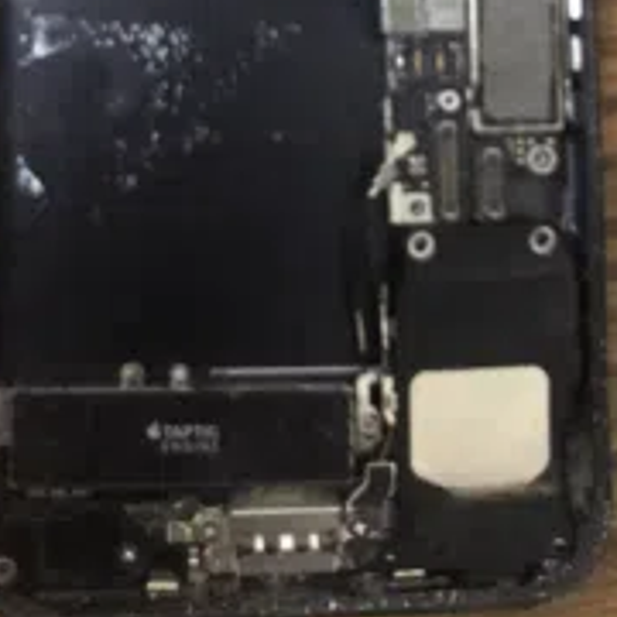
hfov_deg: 31.0
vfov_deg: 28.3
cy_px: -62
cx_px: 243
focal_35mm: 55
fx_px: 1109
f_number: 1.8
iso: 80
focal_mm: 3.99
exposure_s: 1/5
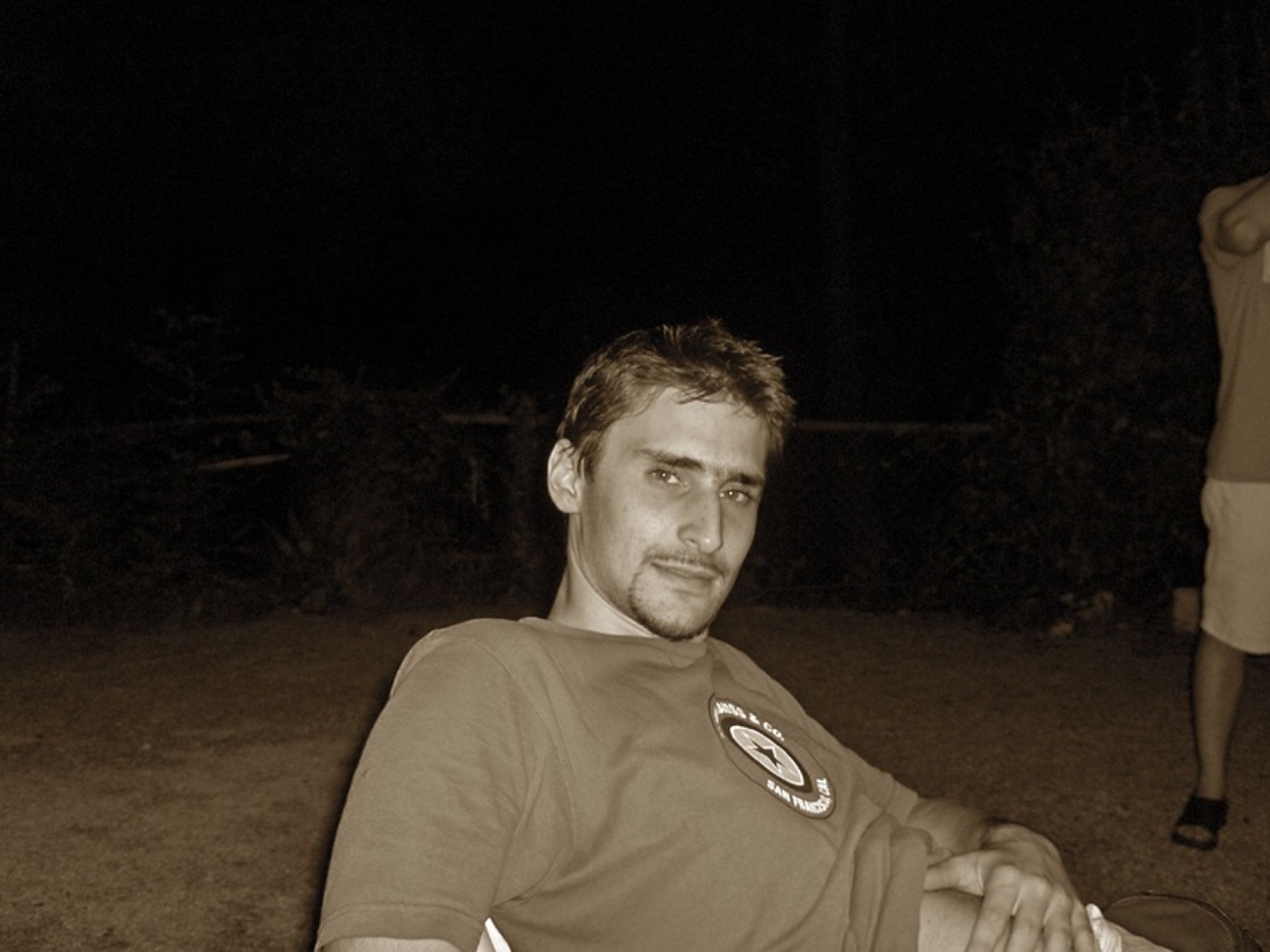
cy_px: 476
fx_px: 1431
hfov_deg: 47.9
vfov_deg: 36.8
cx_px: 635
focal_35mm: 39
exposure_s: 1/60
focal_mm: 8
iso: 100
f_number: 2.8
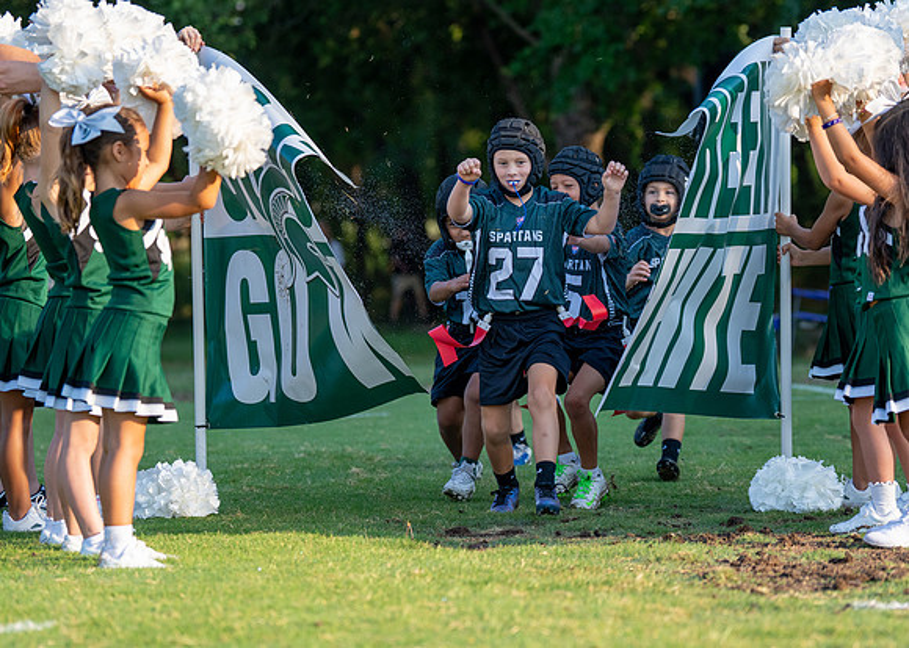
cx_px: 497
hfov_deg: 12.1
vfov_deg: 8.6
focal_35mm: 167
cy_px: 292
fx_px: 4299
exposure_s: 1/1250
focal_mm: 110
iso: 200
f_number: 2.8
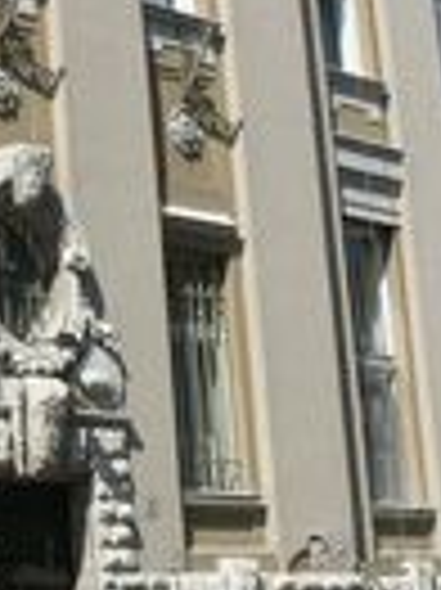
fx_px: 2280
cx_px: -110
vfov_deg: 14.5
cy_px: 0
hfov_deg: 10.8
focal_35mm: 134
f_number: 7.1
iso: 100
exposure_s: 1/400
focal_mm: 7.4
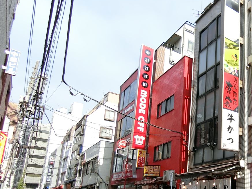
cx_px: 227
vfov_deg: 39.3
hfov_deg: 47.3
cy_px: 147
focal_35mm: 35
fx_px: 255
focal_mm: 4.06
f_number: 2.7
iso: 80
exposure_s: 1/1000
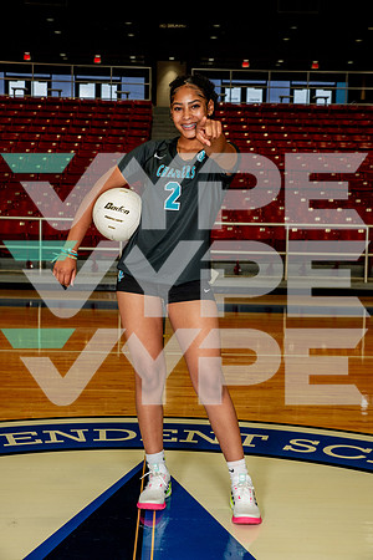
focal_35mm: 55
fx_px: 855
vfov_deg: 36.2
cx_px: 186
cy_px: 280
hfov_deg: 24.6
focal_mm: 55
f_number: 7.1
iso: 800
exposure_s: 1/200
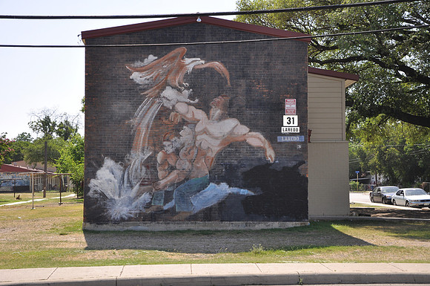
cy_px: 143
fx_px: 716
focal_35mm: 60
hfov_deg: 33.4
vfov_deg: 22.6
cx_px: 215
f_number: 6.3
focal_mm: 40
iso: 200
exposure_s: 1/200
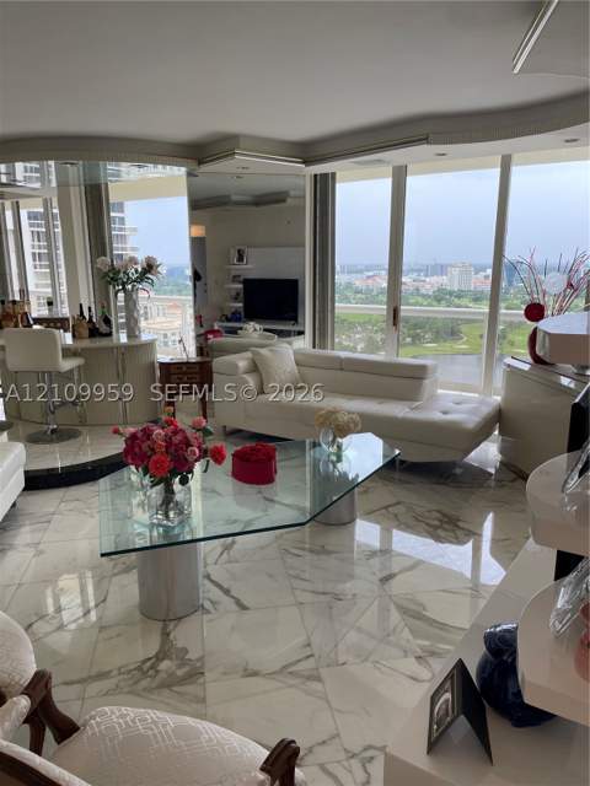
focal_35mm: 26
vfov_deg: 67.3
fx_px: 591
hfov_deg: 53.1
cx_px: 295
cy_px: 393
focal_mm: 4.2
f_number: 1.6
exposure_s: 1/223
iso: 32
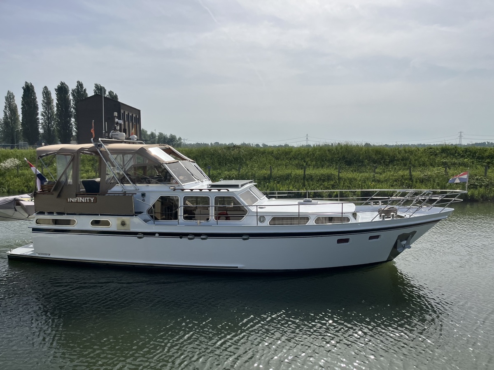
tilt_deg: -6.1
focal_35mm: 26
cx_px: 247
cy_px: 185
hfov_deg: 67.3
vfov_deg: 53.1
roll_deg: +0.0
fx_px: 371
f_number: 1.6
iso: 50
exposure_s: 1/8403
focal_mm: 5.1
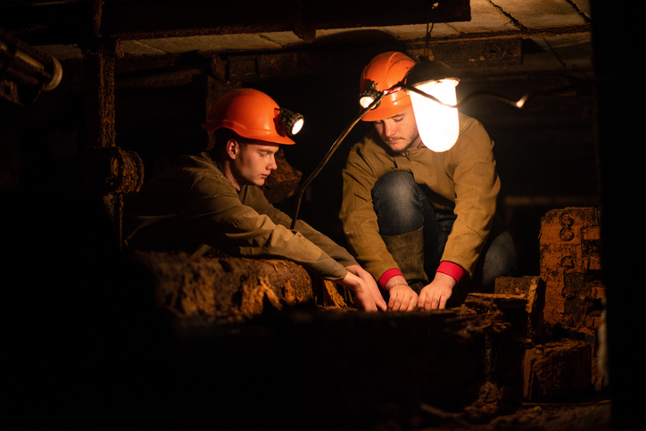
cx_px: 323
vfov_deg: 16.1
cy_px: 216
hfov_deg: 23.9
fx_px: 1525
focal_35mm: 85
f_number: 2
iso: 800
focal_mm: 85
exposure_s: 1/160
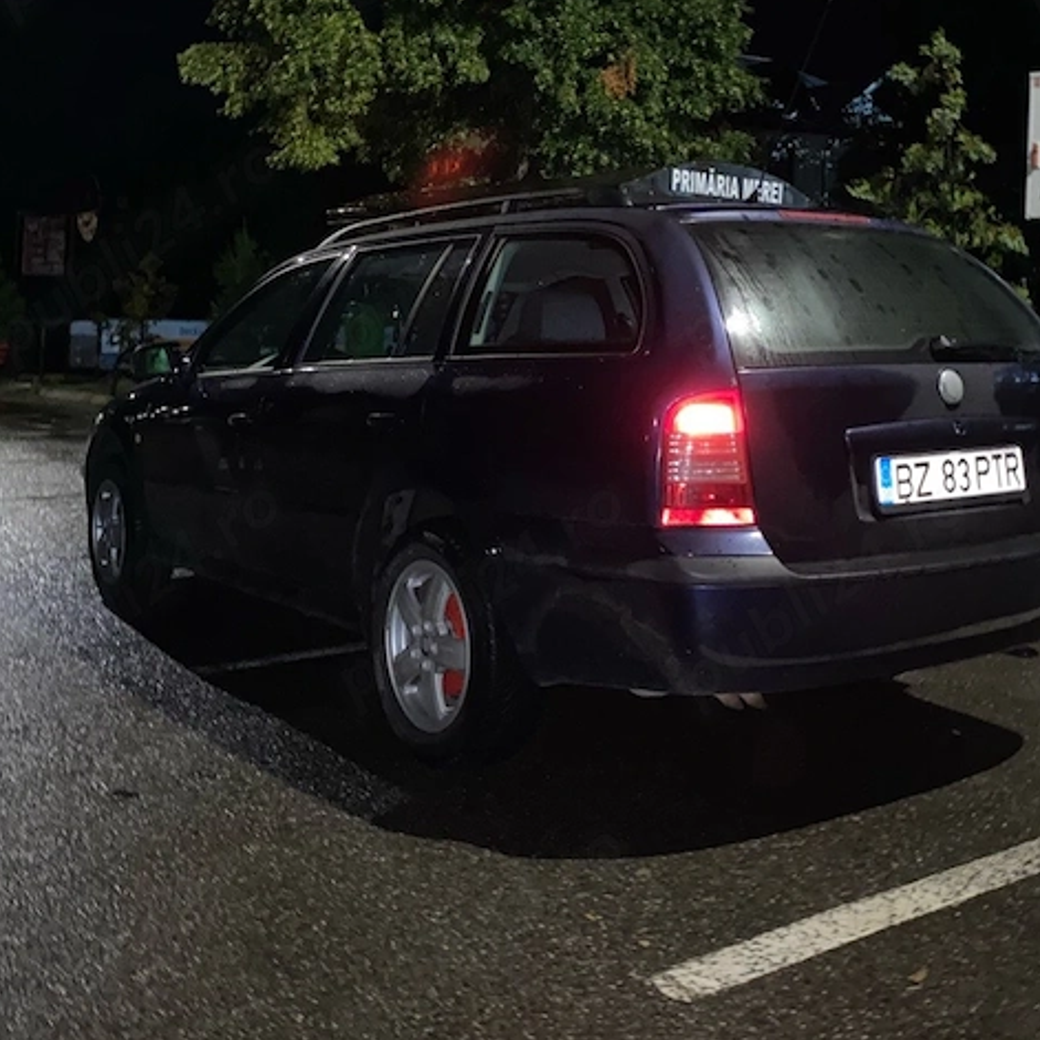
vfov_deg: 41.9
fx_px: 1326
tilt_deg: +0.5
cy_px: 303
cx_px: 567
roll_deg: -1.0
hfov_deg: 42.8
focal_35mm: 39
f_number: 1.8
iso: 640
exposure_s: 1/4
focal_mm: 4.25
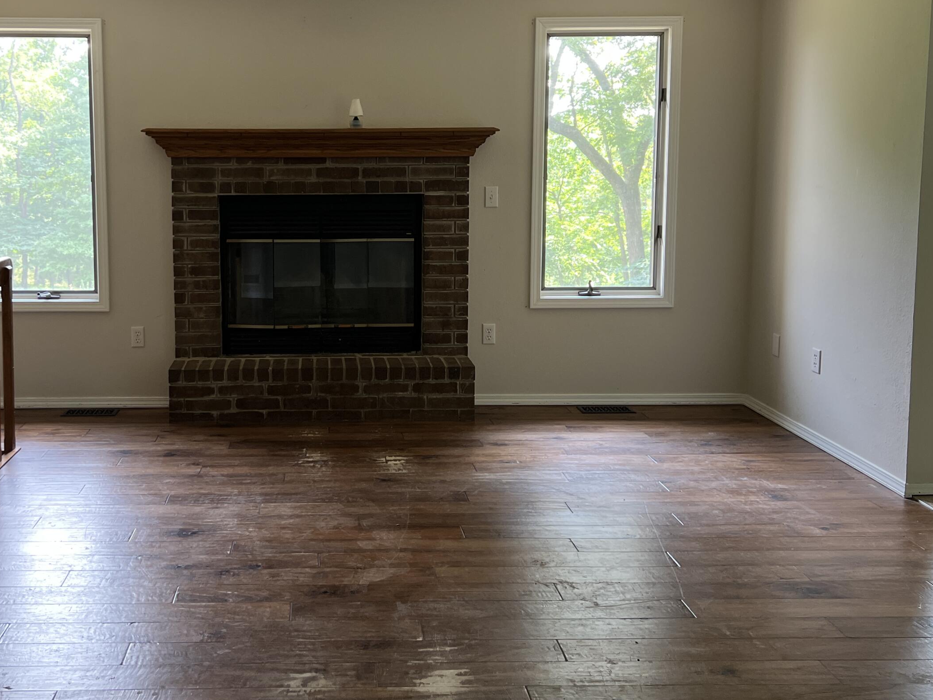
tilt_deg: -6.5
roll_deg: +0.5
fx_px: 997
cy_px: 261
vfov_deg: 38.4
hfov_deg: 49.5
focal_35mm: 37
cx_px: 335
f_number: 1.5
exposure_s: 1/110
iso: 125
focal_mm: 5.7
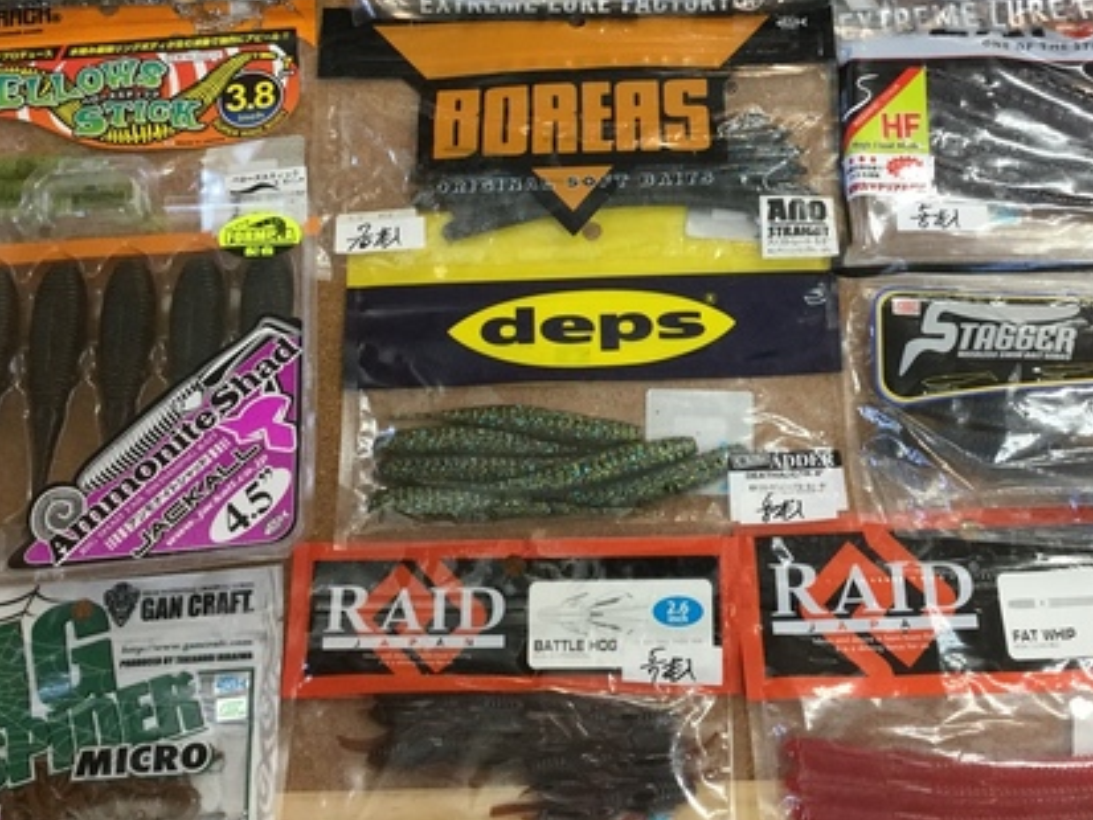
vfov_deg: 32.0
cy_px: 304
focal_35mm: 45
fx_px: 1421
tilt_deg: -71.1
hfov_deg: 41.9
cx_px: 638
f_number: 2.4
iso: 40
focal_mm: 3.3
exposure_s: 1/30
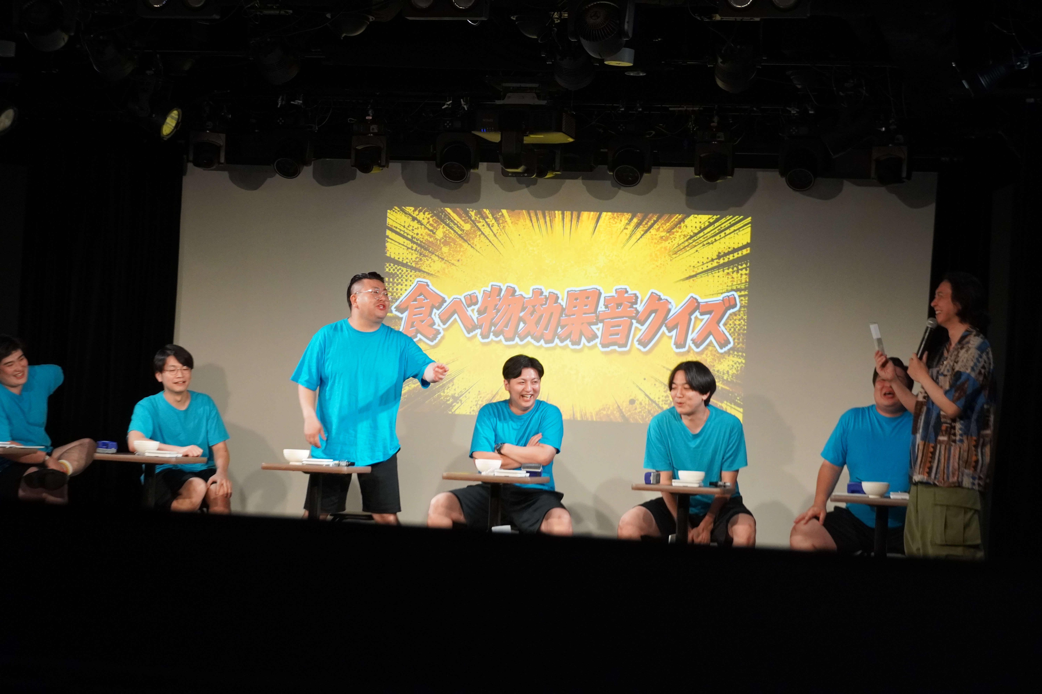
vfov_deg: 18.2
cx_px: 521
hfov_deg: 27.0
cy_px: 347
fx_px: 2171
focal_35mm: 75
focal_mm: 50
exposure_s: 1/160
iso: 2500
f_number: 5
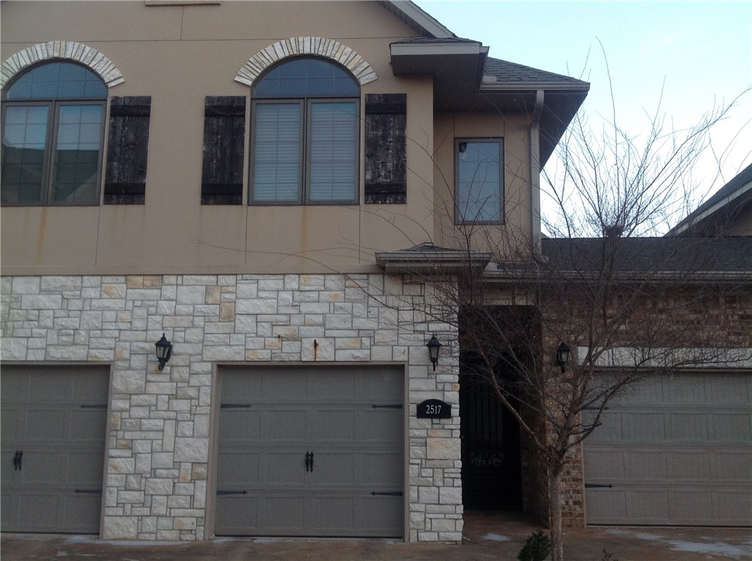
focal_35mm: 35
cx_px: 376
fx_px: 759
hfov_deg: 52.7
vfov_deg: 40.6
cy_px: 280
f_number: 2.4
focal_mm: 4.28
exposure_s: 1/60
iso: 80
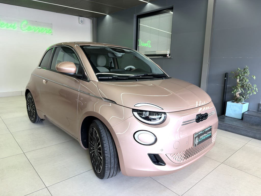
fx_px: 181
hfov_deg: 71.6
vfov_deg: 56.8
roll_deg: -1.1
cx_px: 130
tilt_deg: -10.1
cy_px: 98
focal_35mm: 24
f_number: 1.78
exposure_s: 1/100
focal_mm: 6.76
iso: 125
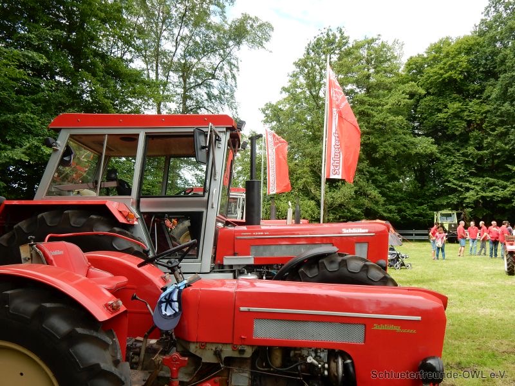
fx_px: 446
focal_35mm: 30
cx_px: 258
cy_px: 193
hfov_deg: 60.0
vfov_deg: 46.8
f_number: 4
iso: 125
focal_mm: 5.4
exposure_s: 1/250
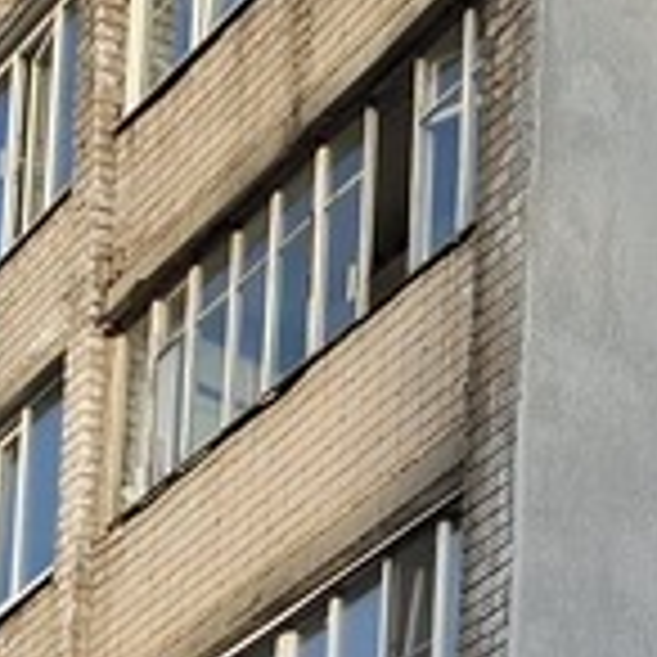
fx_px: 3822
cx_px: 1670
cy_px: 1354
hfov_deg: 8.8
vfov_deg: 9.2
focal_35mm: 178
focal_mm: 5.54
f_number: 1.8
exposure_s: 1/628
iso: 50
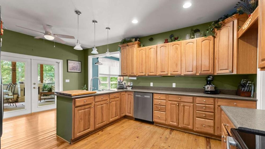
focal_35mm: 15
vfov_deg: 70.4
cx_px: 133
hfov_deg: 103.0
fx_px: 105
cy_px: 82
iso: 800
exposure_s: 1/2
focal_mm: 14
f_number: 7.1
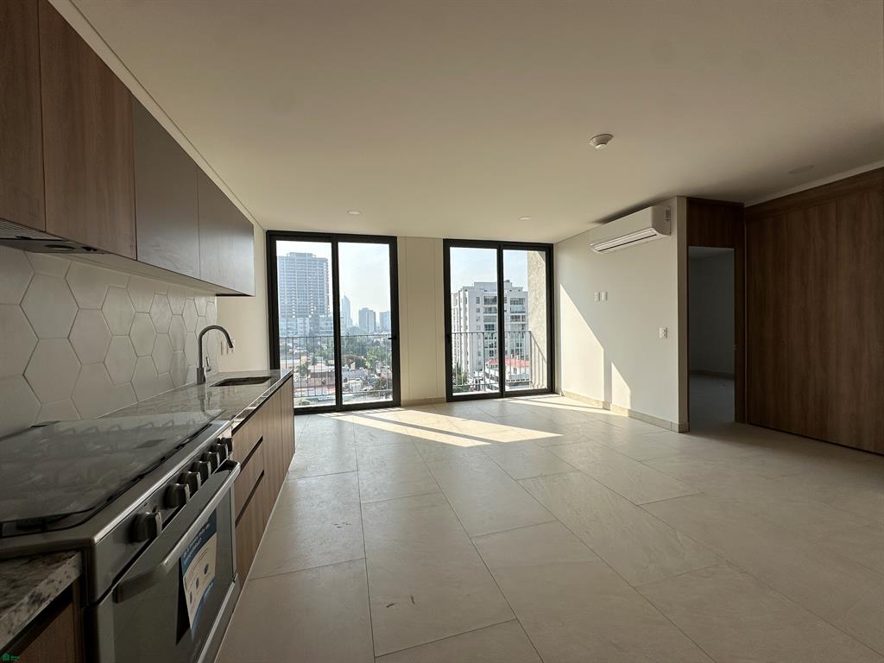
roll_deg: +1.3
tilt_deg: -1.6
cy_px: 332
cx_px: 442
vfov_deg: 85.7
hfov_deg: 102.1
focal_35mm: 14
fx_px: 358
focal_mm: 2.22
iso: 40
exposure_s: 1/1916
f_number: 2.2
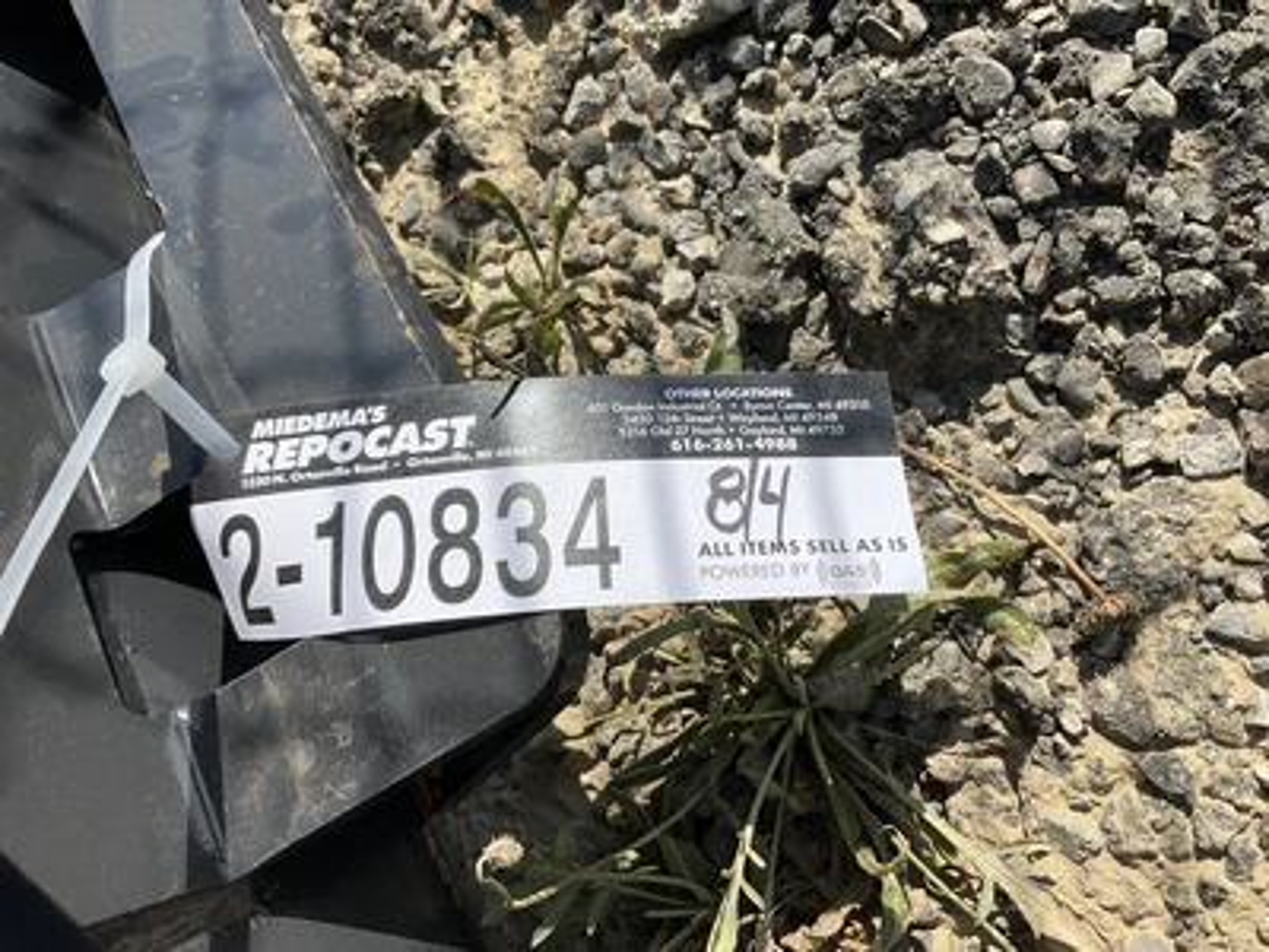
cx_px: 634
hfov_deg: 61.7
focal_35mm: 29
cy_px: 476
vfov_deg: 48.2
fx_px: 1063
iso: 25
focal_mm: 3
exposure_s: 1/2227
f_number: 1.8
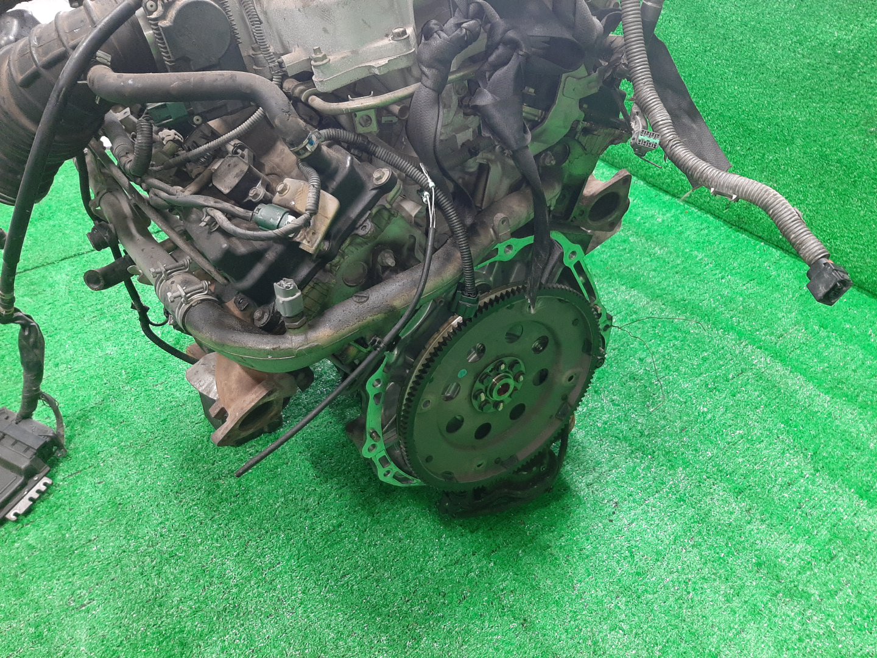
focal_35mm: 26
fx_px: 659
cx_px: 438
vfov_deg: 53.1
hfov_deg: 67.3
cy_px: 329
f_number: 1.7
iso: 166
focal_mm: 3.93
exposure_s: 1/33
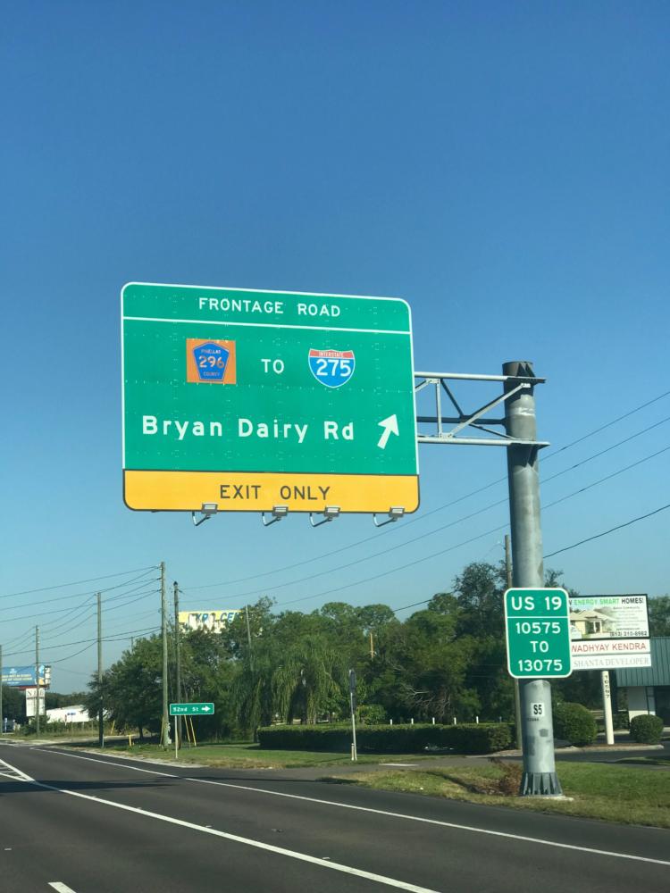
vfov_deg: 33.8
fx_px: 1471
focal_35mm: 57
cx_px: 335
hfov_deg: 25.7
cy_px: 446
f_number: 2.8
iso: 20
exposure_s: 1/791
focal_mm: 6.6
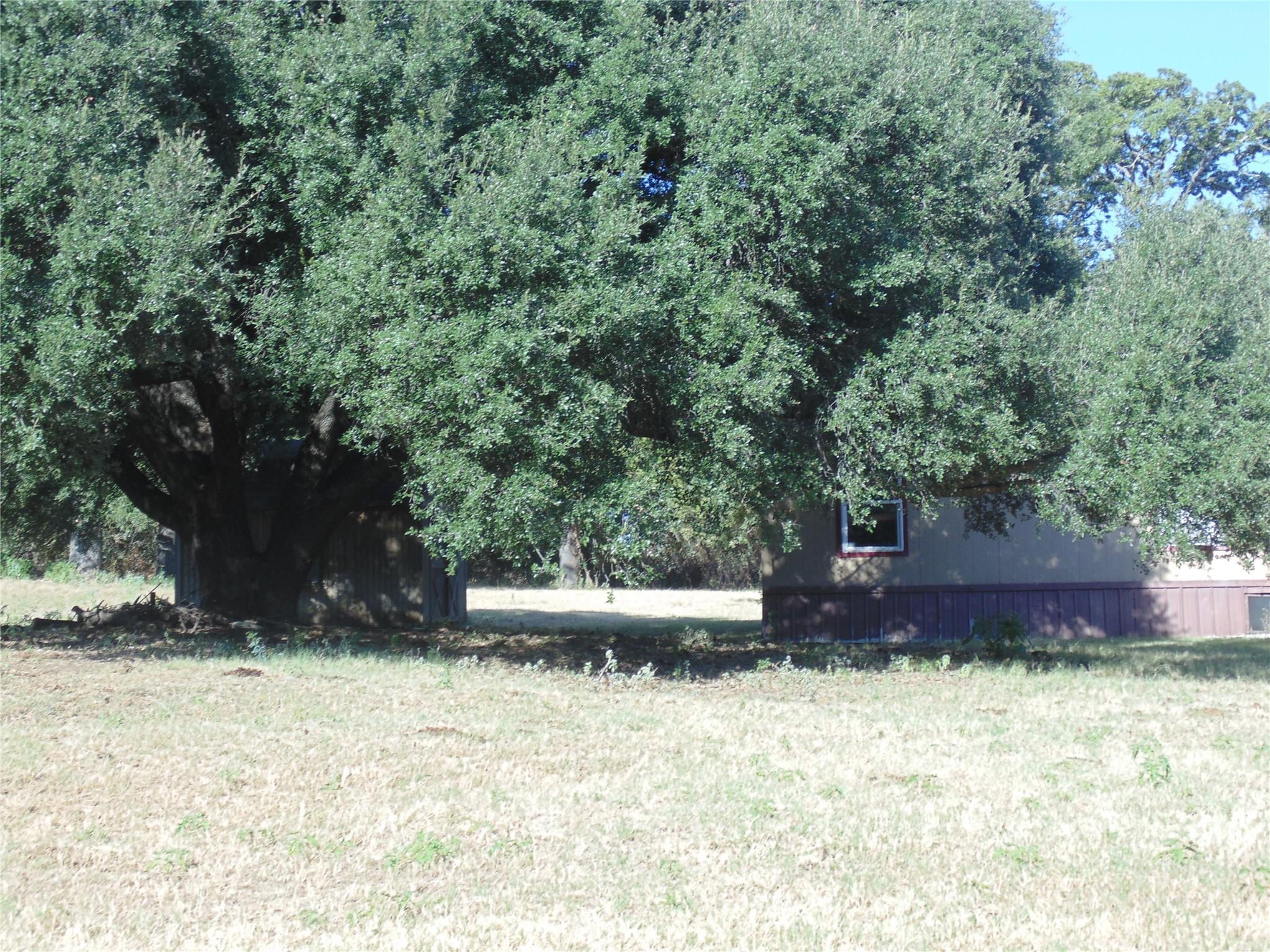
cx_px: 635
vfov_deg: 22.6
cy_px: 476
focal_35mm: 65
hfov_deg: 29.8
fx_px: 2385
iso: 80
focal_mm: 11.7
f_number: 4.1
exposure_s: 1/250
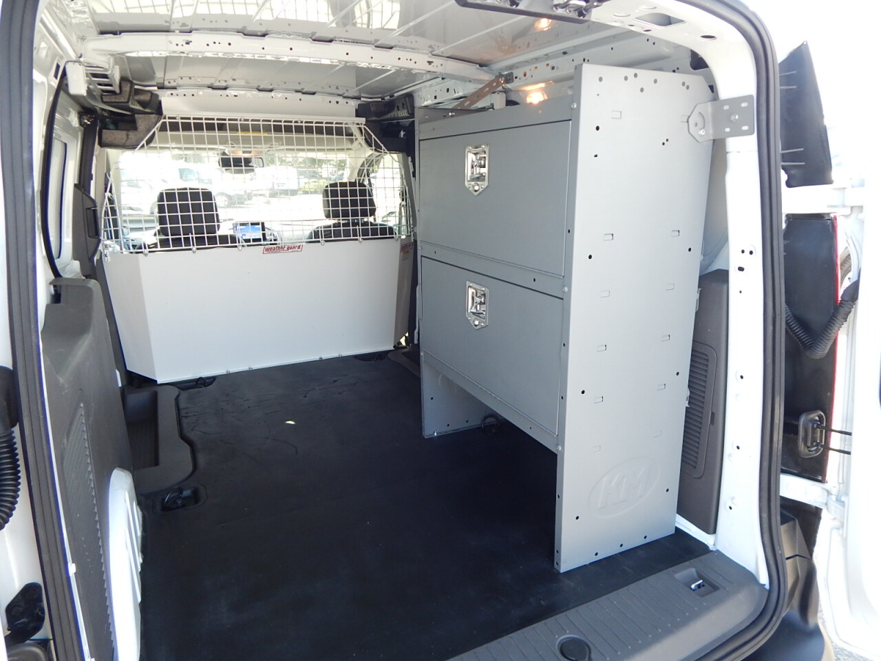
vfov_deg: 61.1
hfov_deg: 76.4
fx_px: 560
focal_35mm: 22
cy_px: 330
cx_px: 440
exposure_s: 1/100
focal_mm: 4
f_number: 3
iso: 125
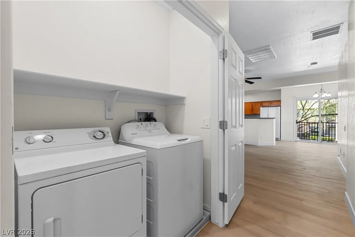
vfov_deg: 77.3
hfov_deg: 100.4
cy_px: 118
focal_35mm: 15
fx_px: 148
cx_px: 178
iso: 400
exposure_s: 1/8
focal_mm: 10
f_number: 8
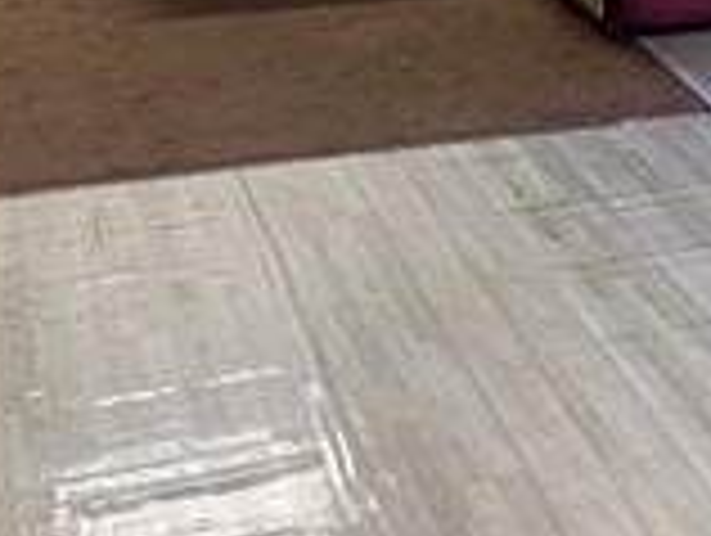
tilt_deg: -16.5
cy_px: -20
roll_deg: -1.0
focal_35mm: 75
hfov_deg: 25.7
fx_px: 1543
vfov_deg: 19.1
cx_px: 529
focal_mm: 4.25
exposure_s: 1/60
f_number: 1.8
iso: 80
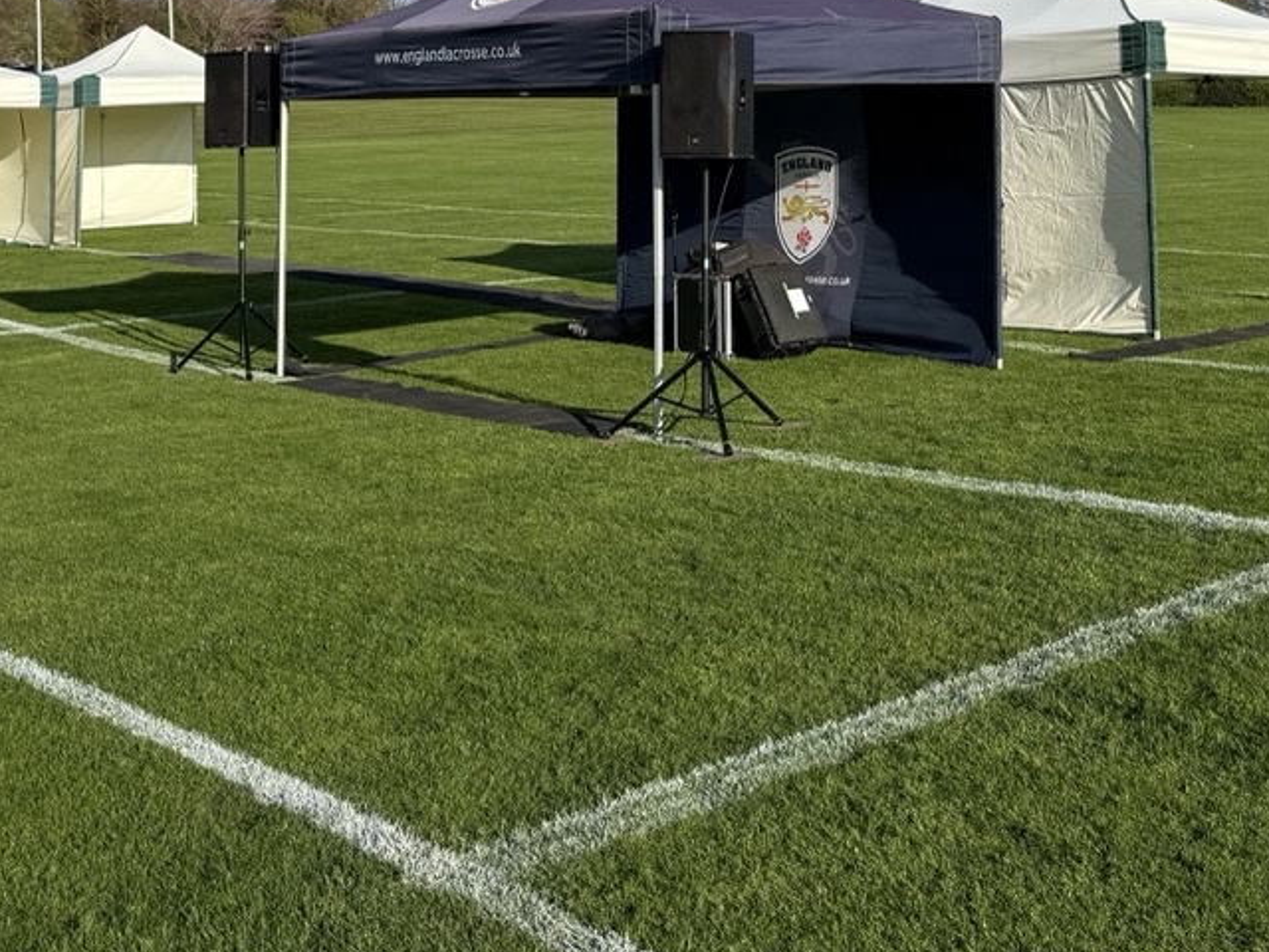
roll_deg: -0.9
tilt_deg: +4.4
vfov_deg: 28.8
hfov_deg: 38.8
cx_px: 932
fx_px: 1760
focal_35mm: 48
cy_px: 50
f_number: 1.78
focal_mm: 6.76
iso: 80
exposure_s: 1/4405
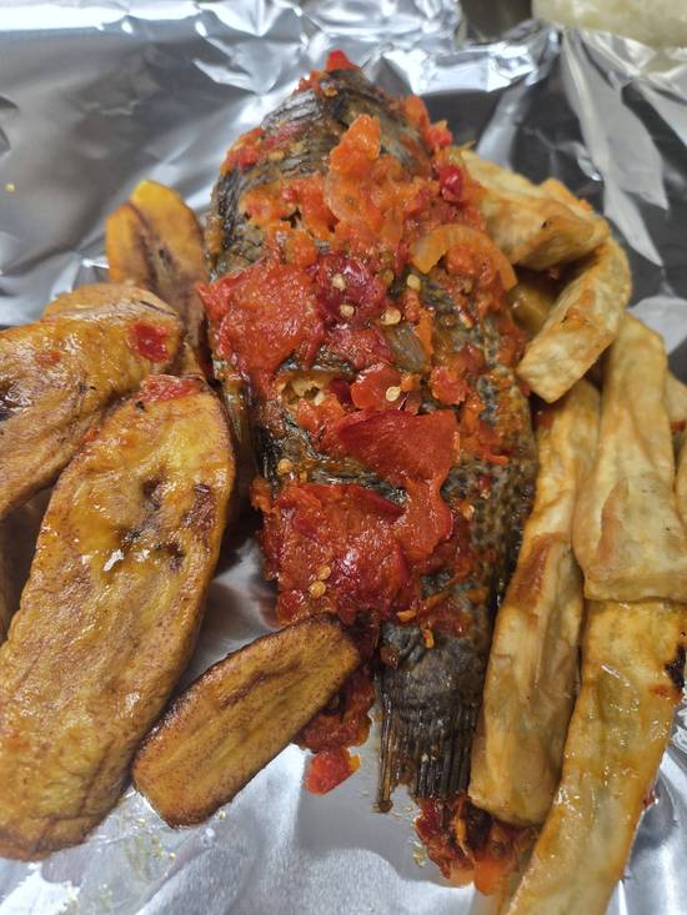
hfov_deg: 58.9
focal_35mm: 23
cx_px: 344
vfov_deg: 73.9
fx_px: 608
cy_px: 458
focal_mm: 5.4
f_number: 1.8
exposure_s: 1/120
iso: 80
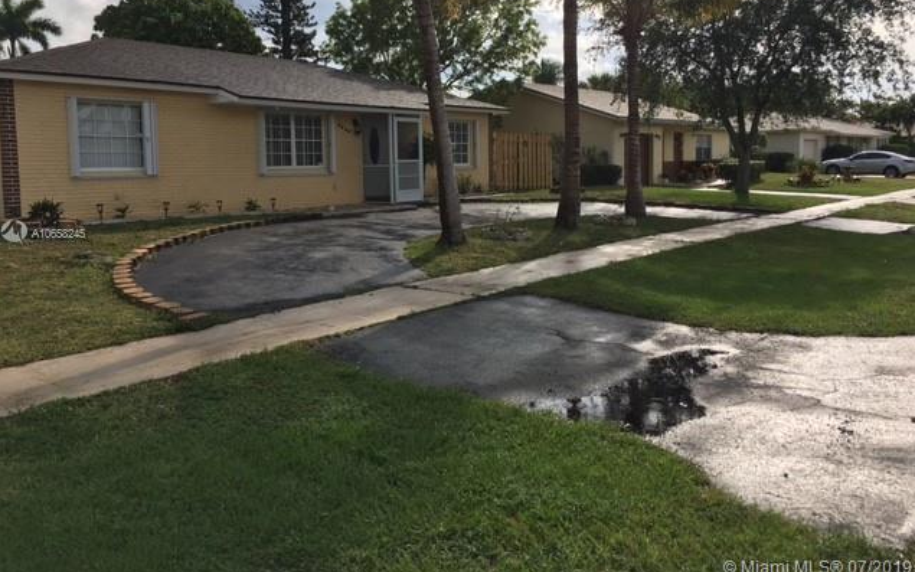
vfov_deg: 40.5
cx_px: 458
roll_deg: +0.9
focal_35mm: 31
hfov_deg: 61.2
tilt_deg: -3.1
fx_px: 773
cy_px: 235
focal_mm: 4.15
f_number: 2.2
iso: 25
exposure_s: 1/1538
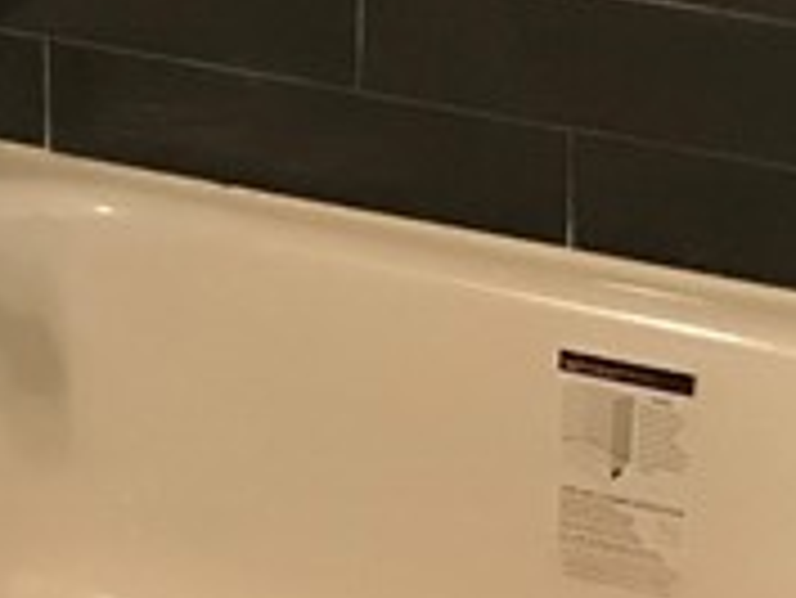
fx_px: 3728
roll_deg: +0.5
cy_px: -1025
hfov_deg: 11.9
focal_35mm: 162
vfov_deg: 8.2
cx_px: -193
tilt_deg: -5.0
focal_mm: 3.99
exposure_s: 1/15
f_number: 1.8
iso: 50
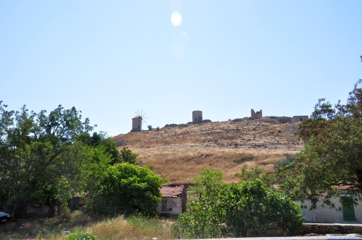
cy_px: 120
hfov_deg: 51.3
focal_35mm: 38
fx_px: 377
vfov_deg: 35.4
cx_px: 181
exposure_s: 1/320
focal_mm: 25
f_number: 10
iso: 200
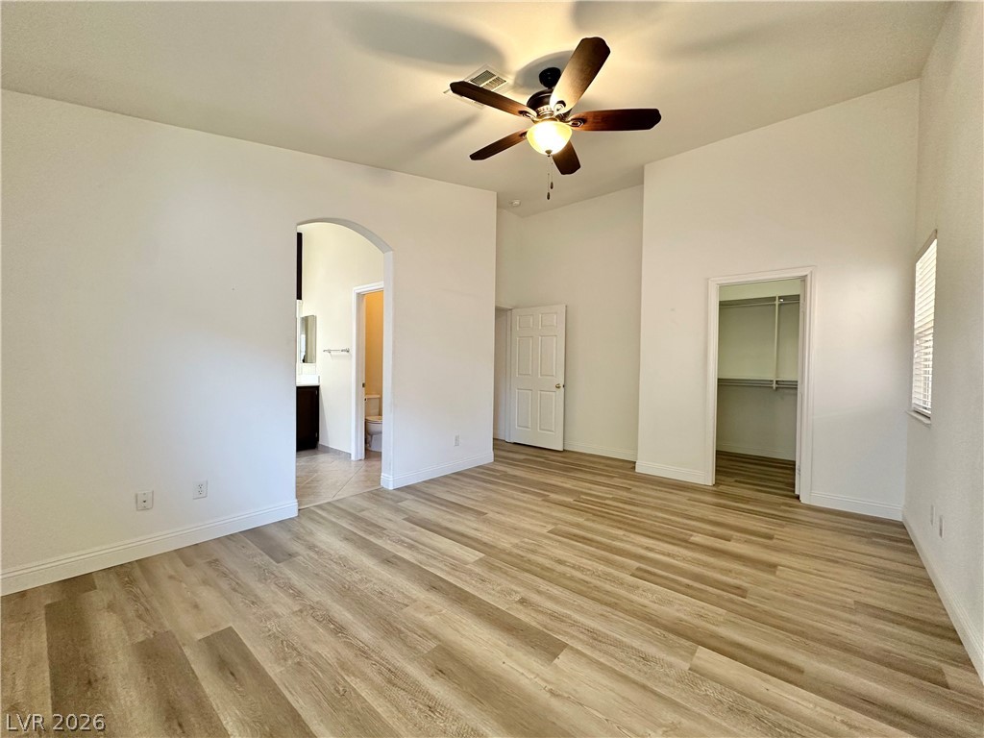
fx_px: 398
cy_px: 369
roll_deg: -1.0
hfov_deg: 102.1
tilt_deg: -0.3
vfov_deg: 85.7
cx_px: 492
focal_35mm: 14
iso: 160
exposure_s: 1/60
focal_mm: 2.22
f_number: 2.2
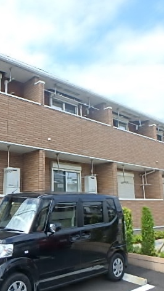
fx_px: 239
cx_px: 31
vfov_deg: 62.6
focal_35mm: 31
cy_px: 146
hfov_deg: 36.4
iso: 125
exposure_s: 1/500
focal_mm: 3.7
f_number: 3.5
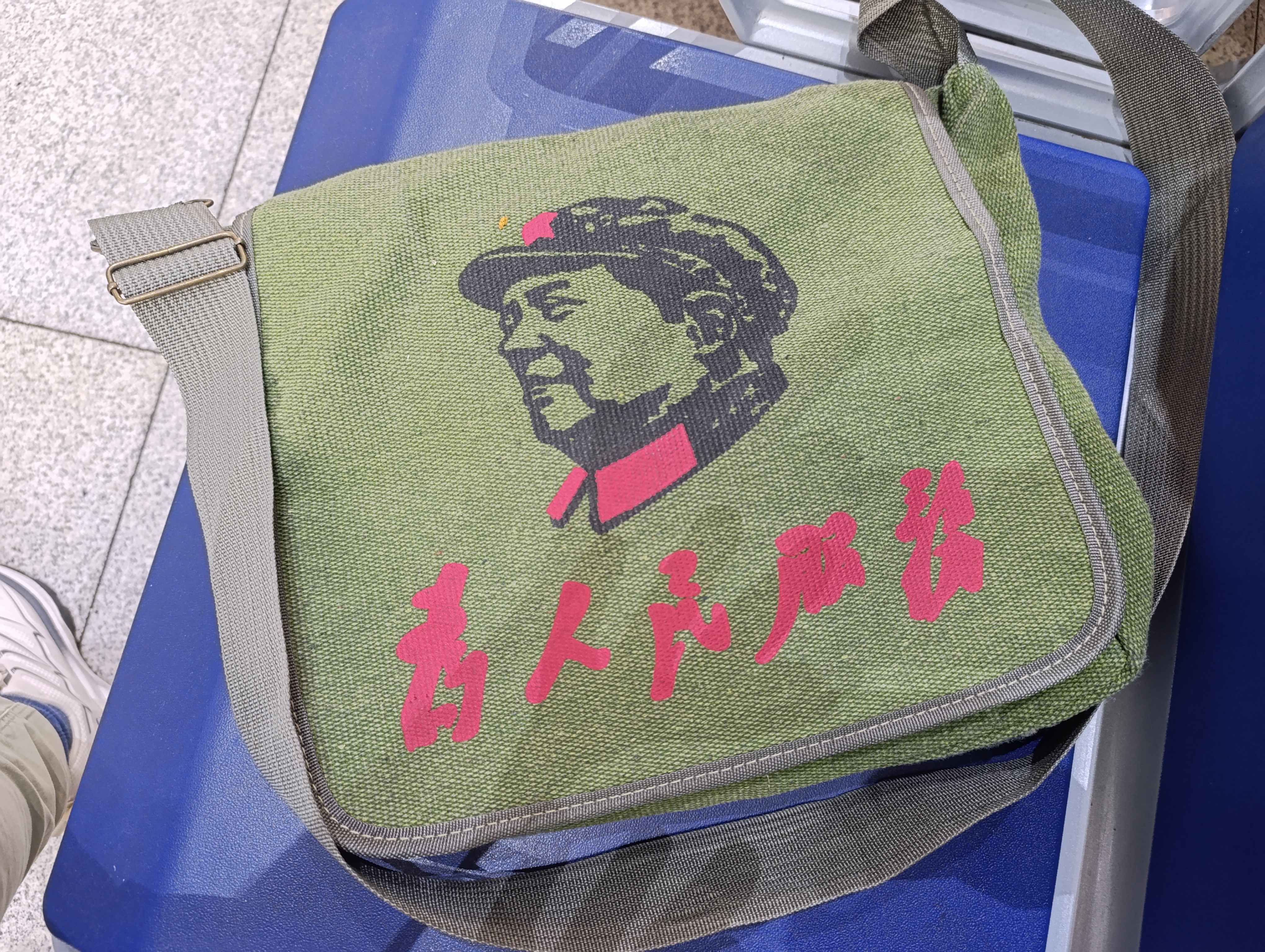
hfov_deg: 73.8
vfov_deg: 59.0
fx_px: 842
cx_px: 632
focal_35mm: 23
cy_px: 476
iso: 1250
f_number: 1.6
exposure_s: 1/25
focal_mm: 6.14
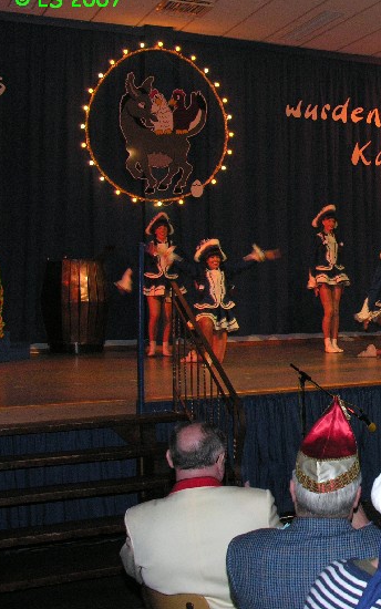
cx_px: 435
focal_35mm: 54
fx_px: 897
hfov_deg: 22.4
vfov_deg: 37.5
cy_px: 295
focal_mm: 8.9
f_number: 4
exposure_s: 1/60.1
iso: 200
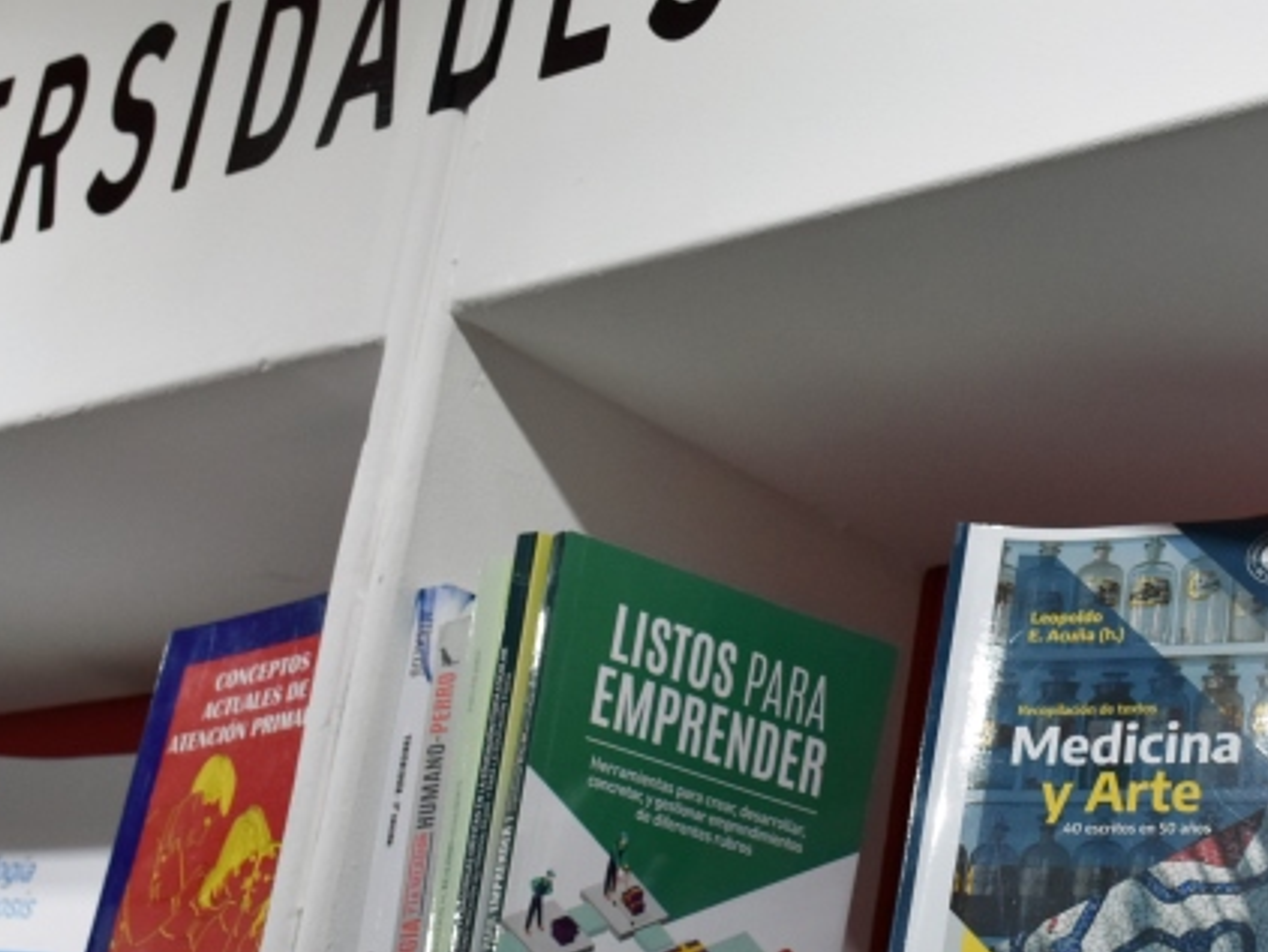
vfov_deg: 17.6
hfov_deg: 22.9
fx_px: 3079
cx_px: 1016
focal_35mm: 84
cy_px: 491
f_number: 7.1
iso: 800
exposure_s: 1/200
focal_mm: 24
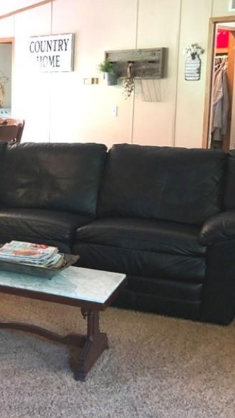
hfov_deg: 21.0
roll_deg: -0.2
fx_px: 598
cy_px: 178
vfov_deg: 38.4
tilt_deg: -9.0
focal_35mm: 54
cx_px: -30
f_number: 1.8
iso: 100
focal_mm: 3.99
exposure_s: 1/13
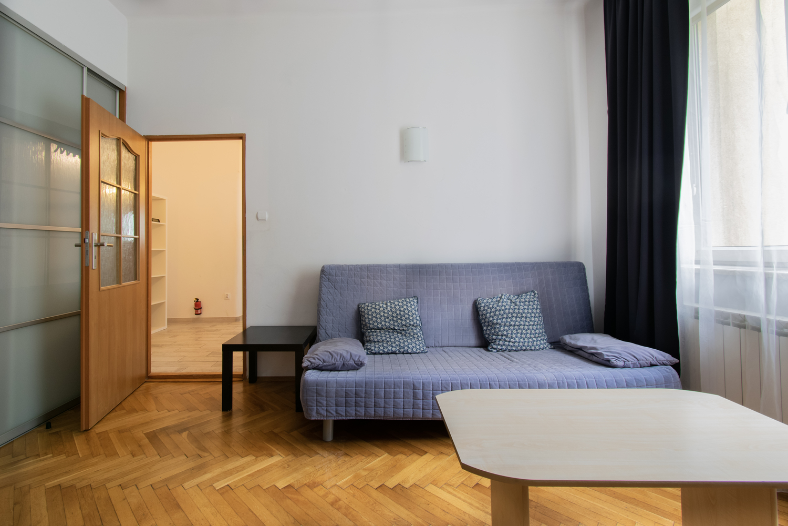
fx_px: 328
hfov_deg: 100.4
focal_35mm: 15
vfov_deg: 77.3
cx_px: 394
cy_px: 263
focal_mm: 10
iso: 100
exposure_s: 1/2.5
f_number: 6.3
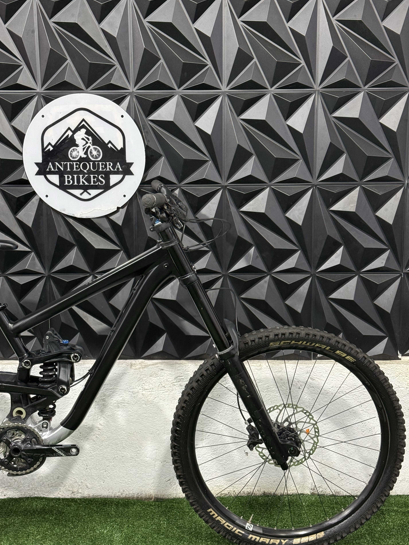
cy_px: 285
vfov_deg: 37.5
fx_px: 803
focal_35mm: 51
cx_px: 198
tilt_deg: -8.7
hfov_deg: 28.6
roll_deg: -0.6
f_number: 1.78
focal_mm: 6.76
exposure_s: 1/60
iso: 160
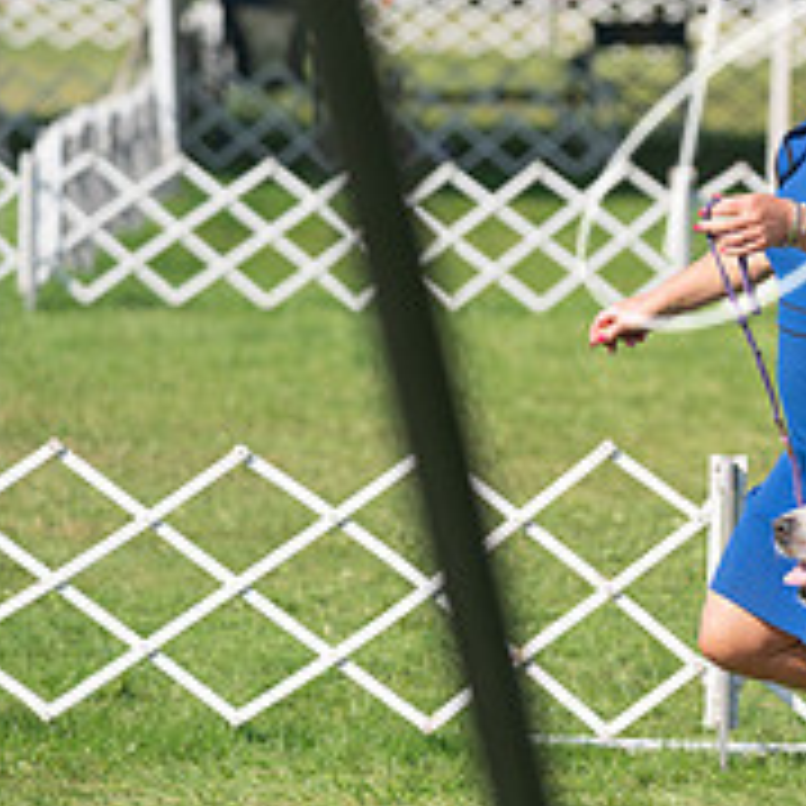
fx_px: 9879
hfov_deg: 4.6
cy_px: 396
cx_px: 1126
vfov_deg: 4.7
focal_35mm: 375
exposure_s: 1/1600
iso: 125
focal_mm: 136
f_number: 3.5
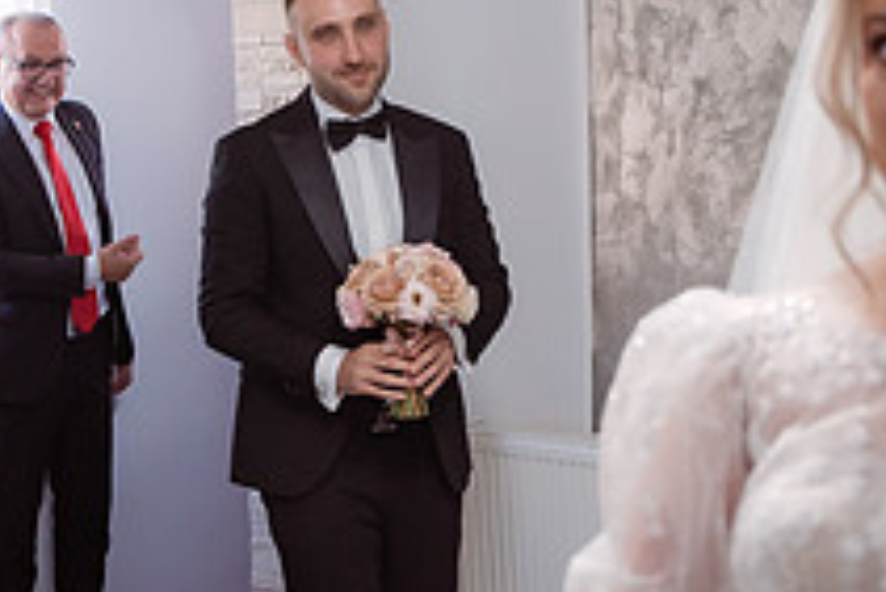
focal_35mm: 96
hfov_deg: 21.2
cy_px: 237
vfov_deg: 14.3
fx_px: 2364
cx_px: 357
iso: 1600
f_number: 2.8
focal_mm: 35
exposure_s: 1/200
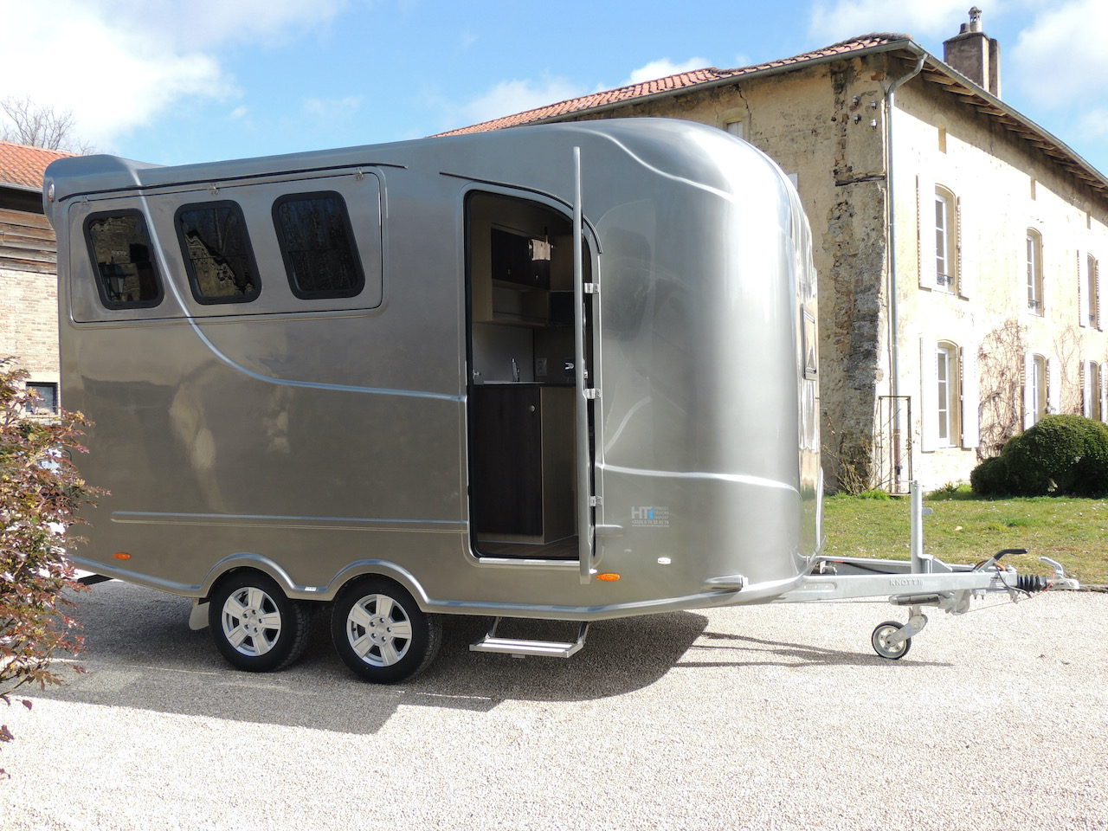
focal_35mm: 33
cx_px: 554
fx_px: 1056
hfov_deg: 55.4
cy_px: 416
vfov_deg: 42.9
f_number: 3.2
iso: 100
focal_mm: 5.8
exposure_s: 1/640
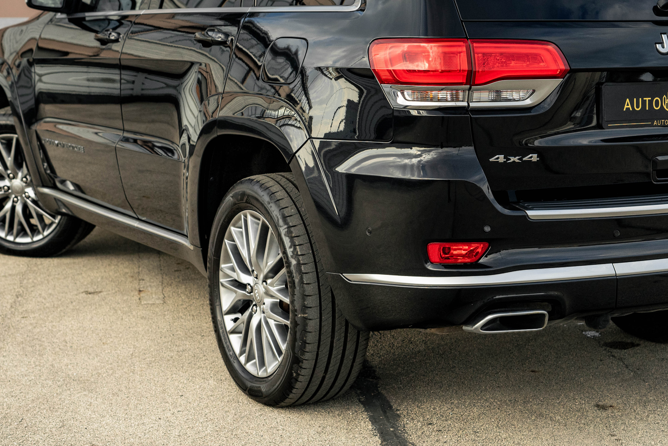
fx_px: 1410
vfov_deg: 17.9
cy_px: 148
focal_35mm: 76
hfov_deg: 26.6
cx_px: 391
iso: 640
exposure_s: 1/400
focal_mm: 50
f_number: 4.5
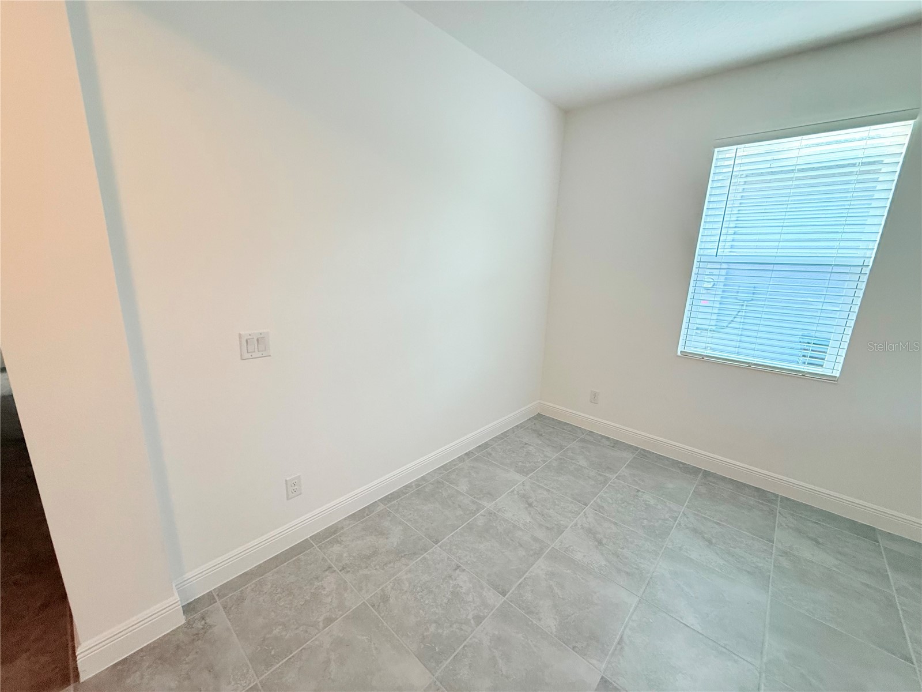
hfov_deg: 102.1
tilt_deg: -13.1
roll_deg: -1.6
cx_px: 461
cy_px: 346
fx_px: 373
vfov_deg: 85.7
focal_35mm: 14
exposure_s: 1/120
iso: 250
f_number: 2.2
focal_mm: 2.22
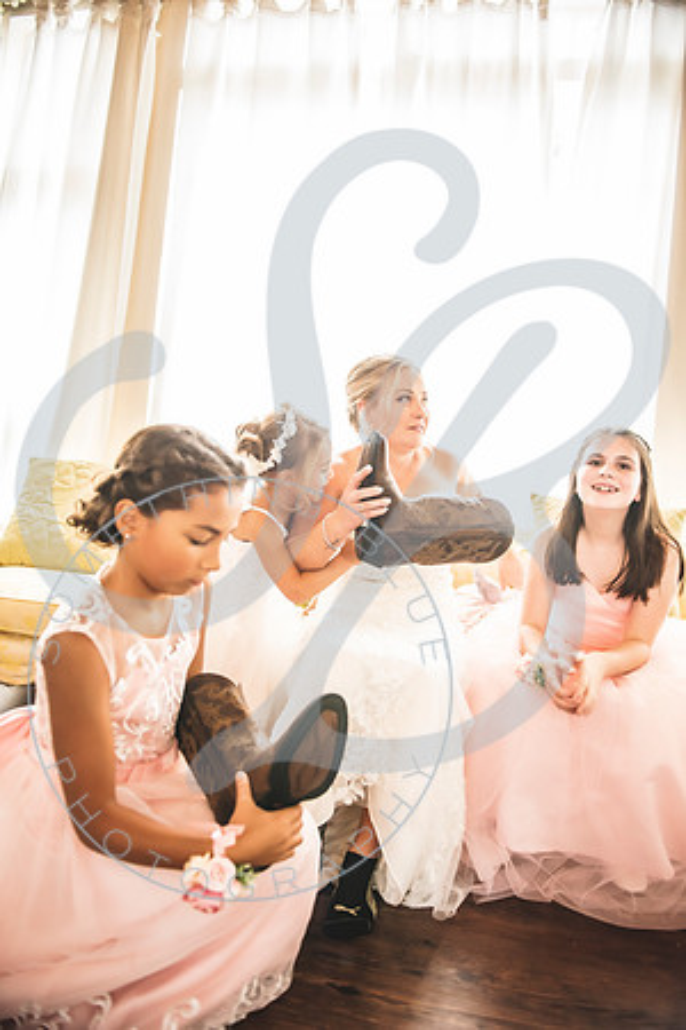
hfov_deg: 53.1
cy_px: 515
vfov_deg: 73.7
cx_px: 343
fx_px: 686
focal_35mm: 24
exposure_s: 1/125
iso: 1000
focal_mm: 24
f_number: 2.8
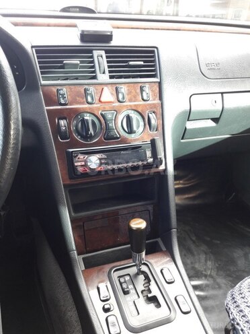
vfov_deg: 63.4
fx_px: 270
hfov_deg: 49.7
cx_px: 125
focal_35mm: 28
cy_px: 167
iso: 64
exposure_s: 1/33
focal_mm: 3.7
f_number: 1.9
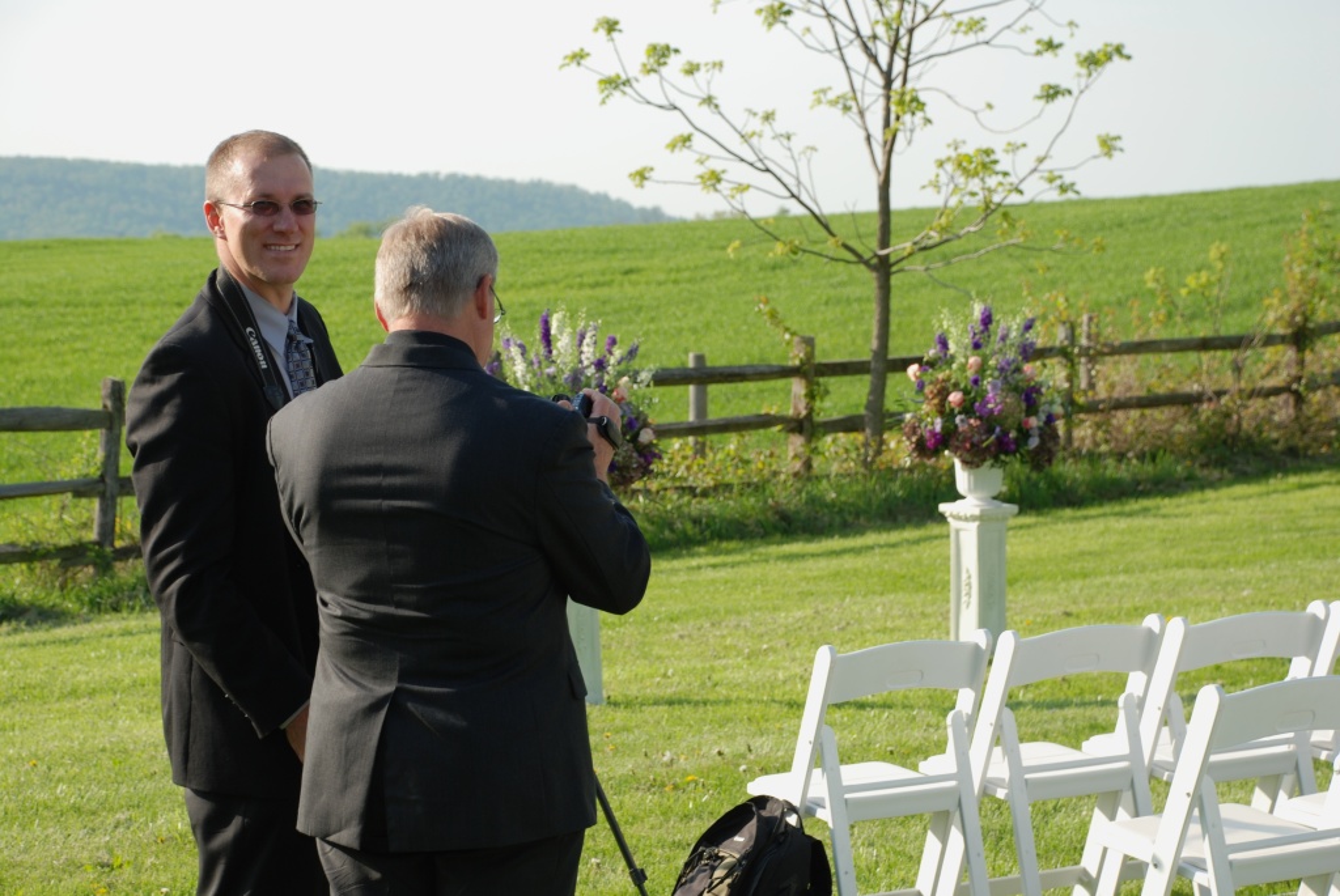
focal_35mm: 93
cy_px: 448
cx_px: 670
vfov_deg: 14.7
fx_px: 3465
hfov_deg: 21.9
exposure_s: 1/160
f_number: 6.3
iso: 100
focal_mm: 62
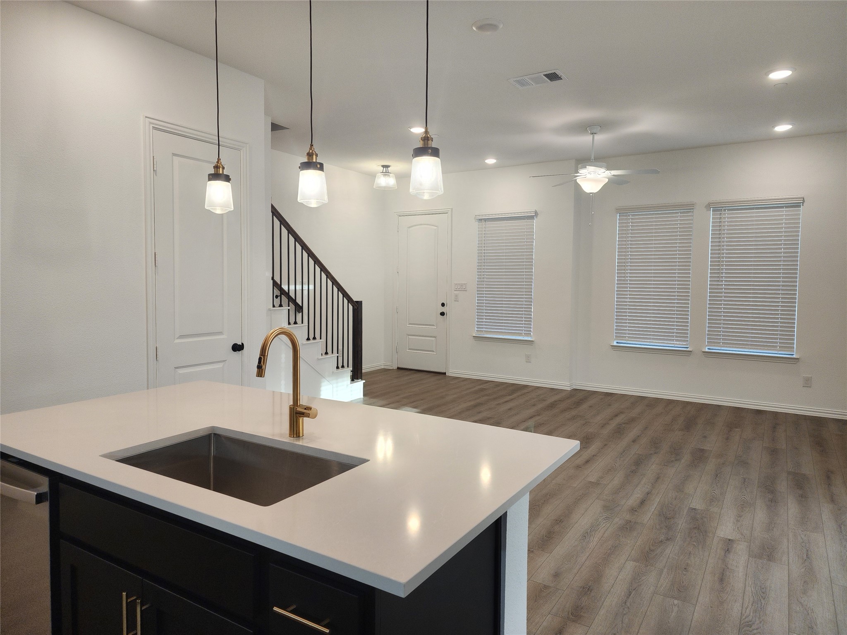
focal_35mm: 23
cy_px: 318
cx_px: 424
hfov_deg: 73.9
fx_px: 563
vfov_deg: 58.9
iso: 100
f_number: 1.8
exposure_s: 1/120
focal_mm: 6.4
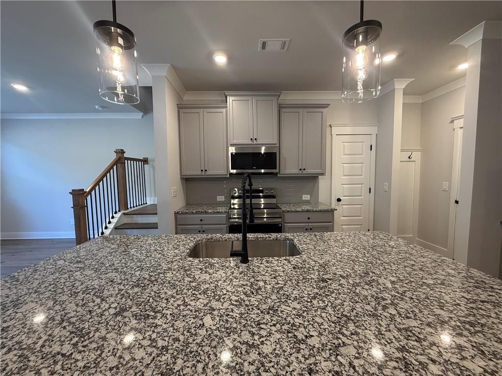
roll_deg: +1.3
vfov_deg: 85.7
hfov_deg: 102.1
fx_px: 203
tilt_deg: -3.7
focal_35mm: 14
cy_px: 188
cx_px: 251
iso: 200
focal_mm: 2.22
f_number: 2.2
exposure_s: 1/60
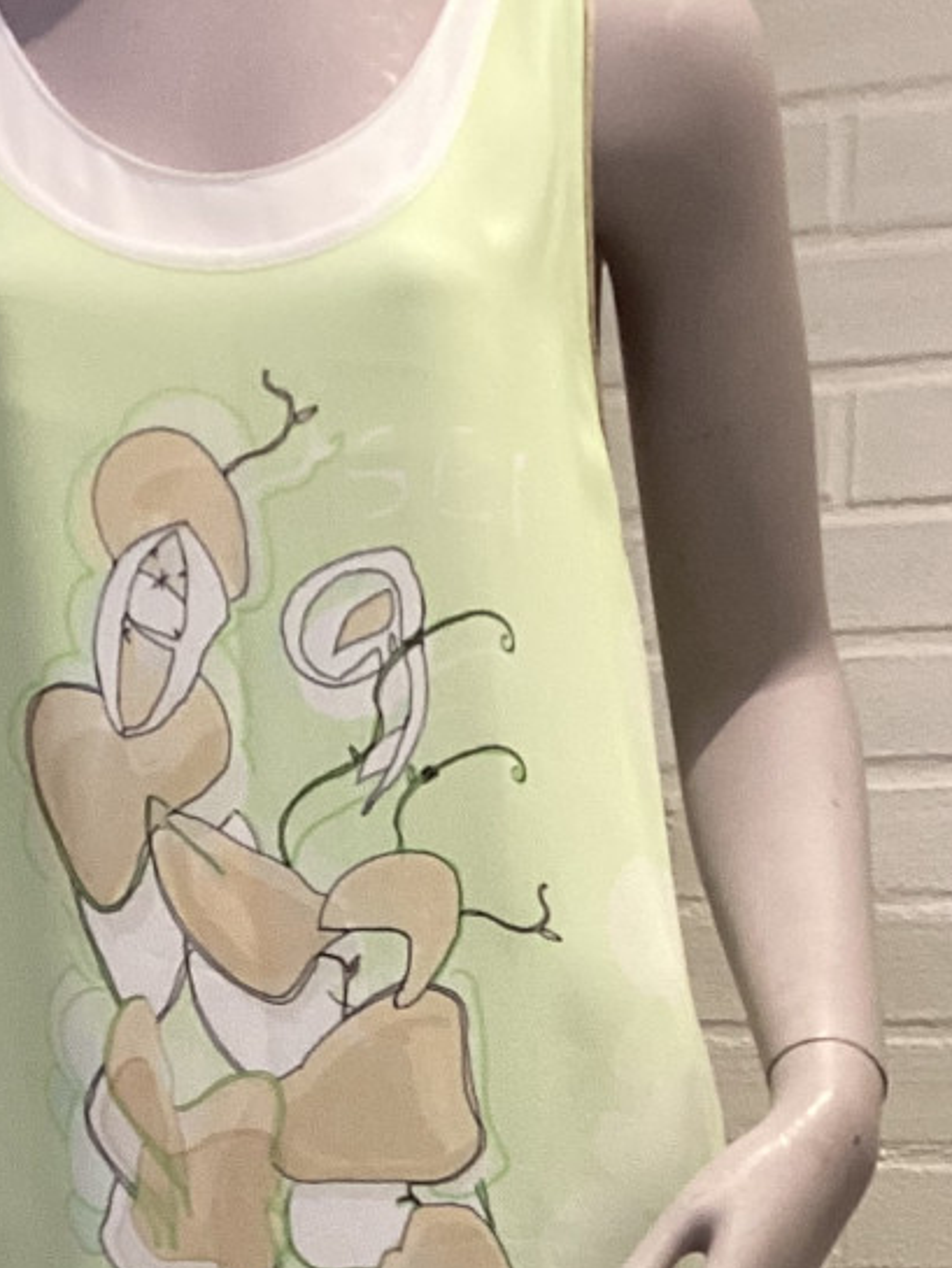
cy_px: 1394
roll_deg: +1.4
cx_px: 305
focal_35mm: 91
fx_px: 3336
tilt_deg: -8.1
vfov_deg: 20.5
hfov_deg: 16.2
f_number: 2.4
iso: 160
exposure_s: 1/50
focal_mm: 3.3
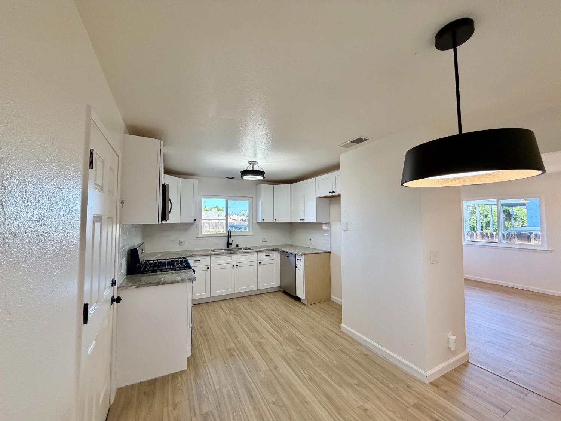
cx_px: 280
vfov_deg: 85.7
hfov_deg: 102.1
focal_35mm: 14
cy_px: 210
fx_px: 227
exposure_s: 1/120
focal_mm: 2.22
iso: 160
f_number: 2.2
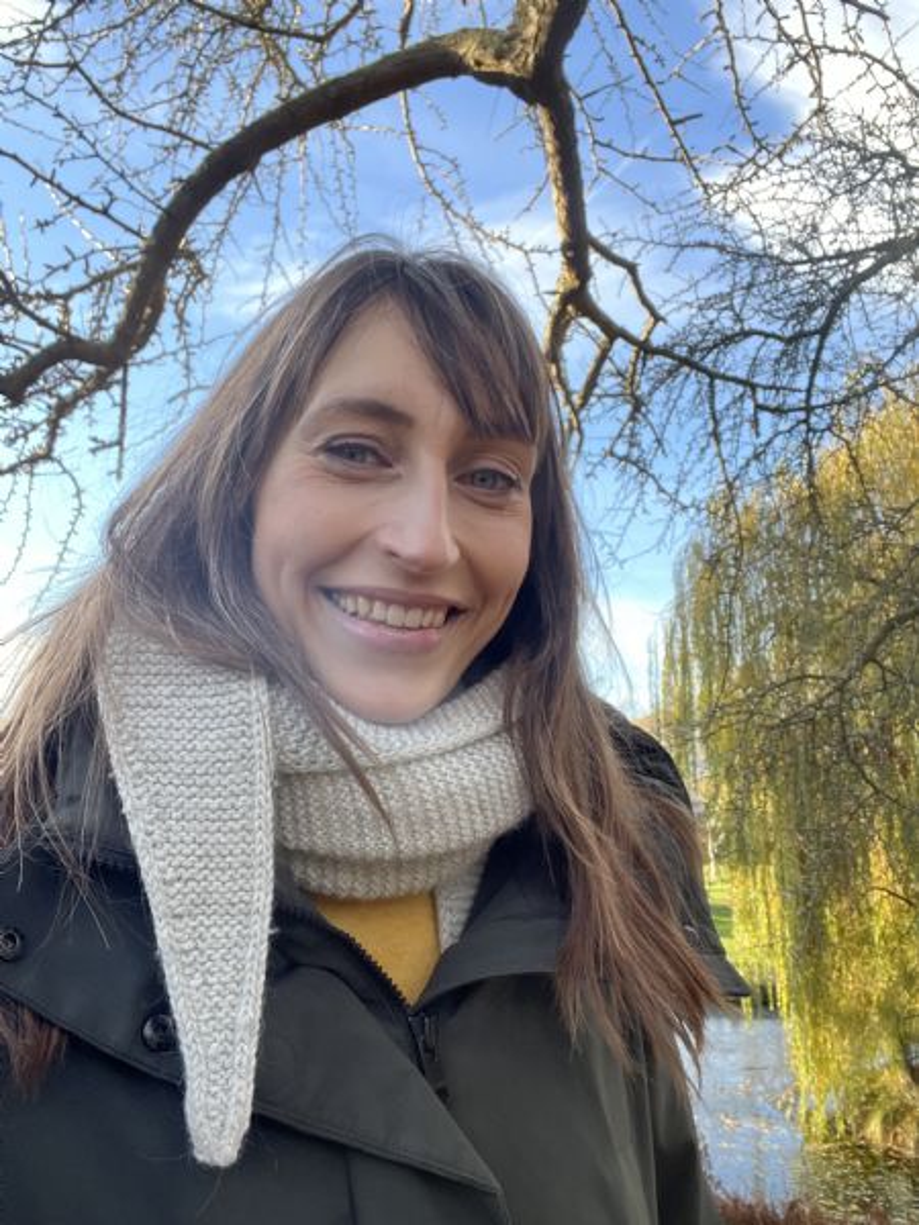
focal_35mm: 30
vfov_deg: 60.0
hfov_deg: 46.8
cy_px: 612
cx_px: 460
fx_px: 1062
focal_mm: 2.71
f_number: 2.2
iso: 50
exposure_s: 1/121
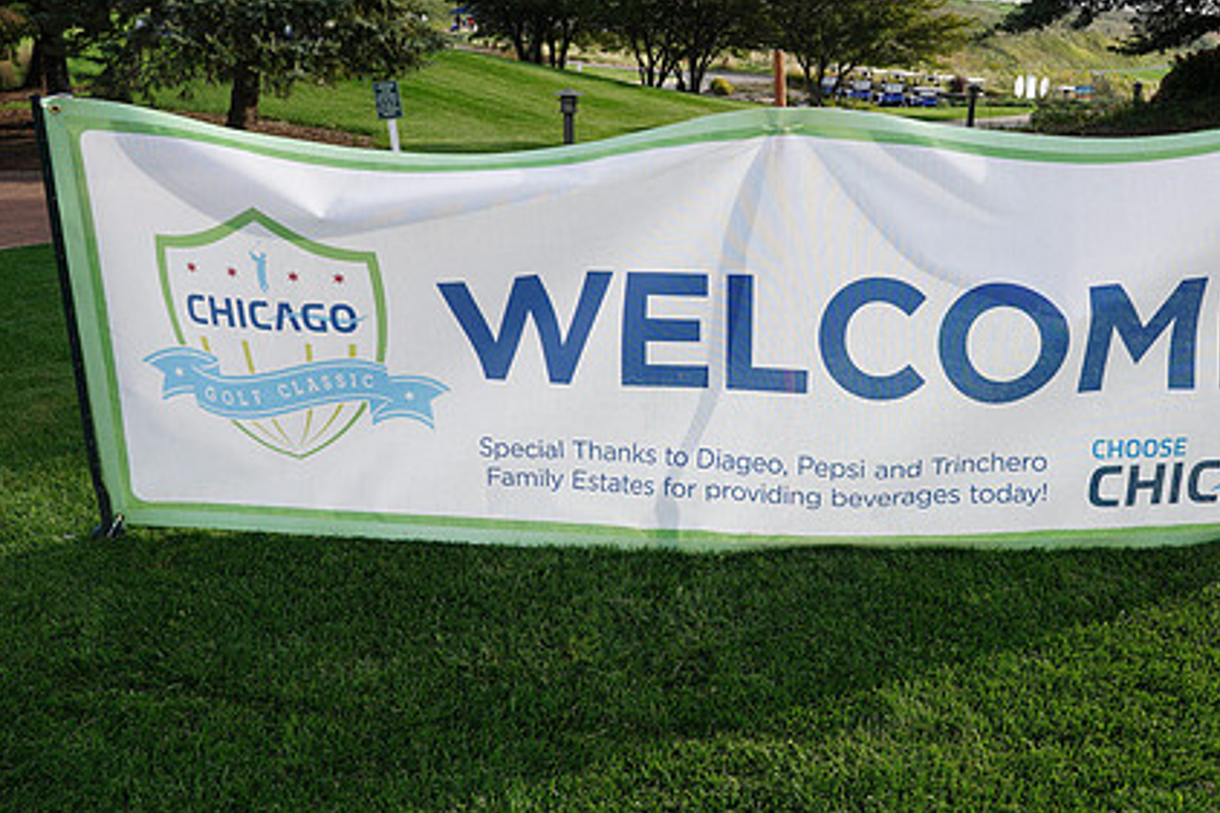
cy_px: 346
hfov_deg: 56.3
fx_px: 1118
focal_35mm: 33
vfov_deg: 39.8
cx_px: 786
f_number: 7.1
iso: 125
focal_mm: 24
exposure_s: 1/200
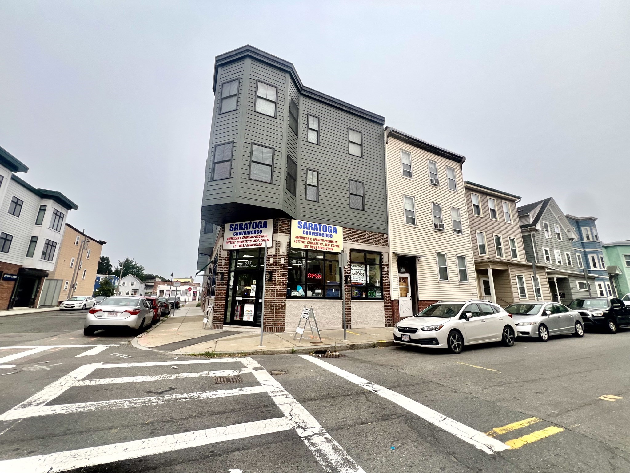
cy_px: 236
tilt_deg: +13.3
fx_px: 237
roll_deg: -0.8
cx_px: 315
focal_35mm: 13
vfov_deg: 89.9
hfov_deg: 106.2
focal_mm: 1.57
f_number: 1.8
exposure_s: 1/394
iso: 32
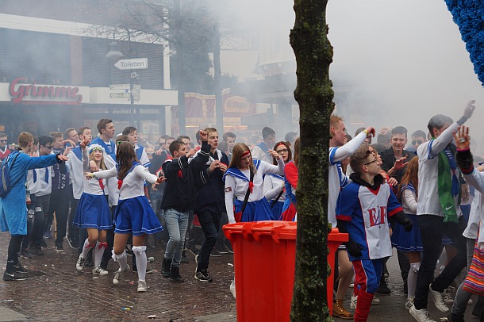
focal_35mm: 75
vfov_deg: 18.2
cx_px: 242
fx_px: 1008
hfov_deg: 27.0
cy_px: 161
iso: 200
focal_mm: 50
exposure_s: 1/160
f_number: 4
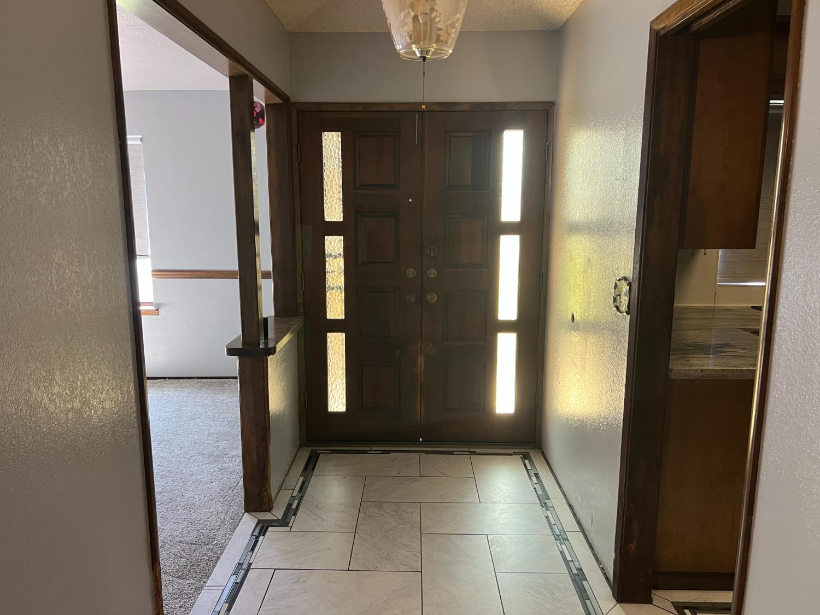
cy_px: 308
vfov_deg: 53.1
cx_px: 410
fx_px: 616
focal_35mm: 26
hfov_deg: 67.3
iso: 125
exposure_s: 1/60
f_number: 1.5
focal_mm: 5.7
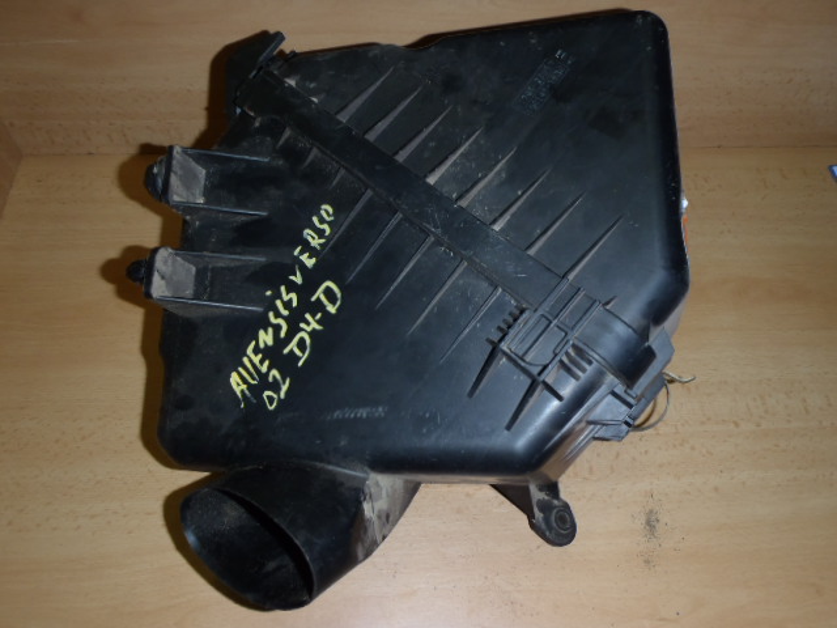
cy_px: 314
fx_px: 677
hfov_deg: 63.4
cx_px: 418
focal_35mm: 28
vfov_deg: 49.7
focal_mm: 5
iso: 100
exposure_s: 1/30
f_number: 3.9
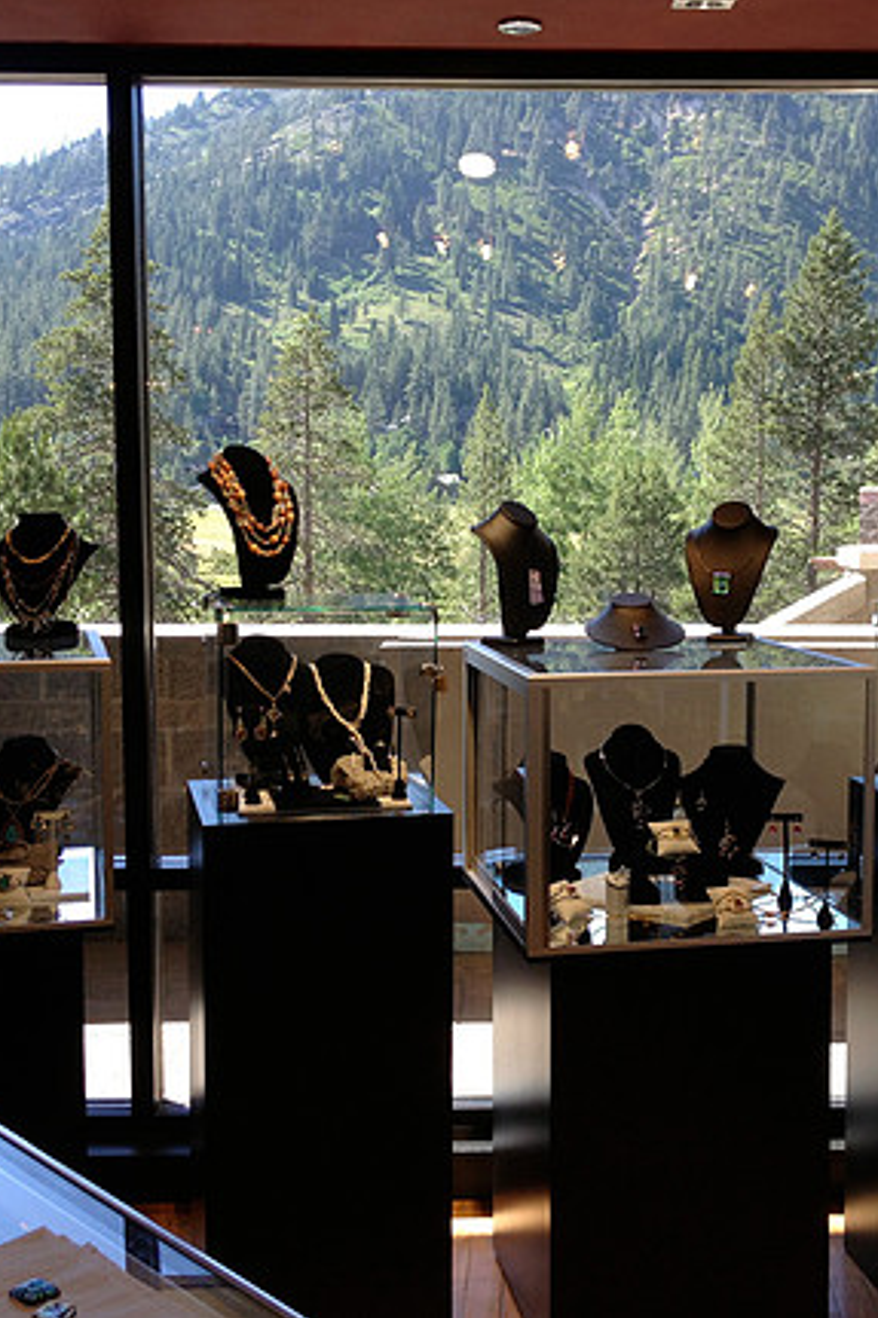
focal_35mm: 49
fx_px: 1794
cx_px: 572
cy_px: 656
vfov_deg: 40.4
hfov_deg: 27.4
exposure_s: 1/120
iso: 50
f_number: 2.4
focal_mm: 4.28
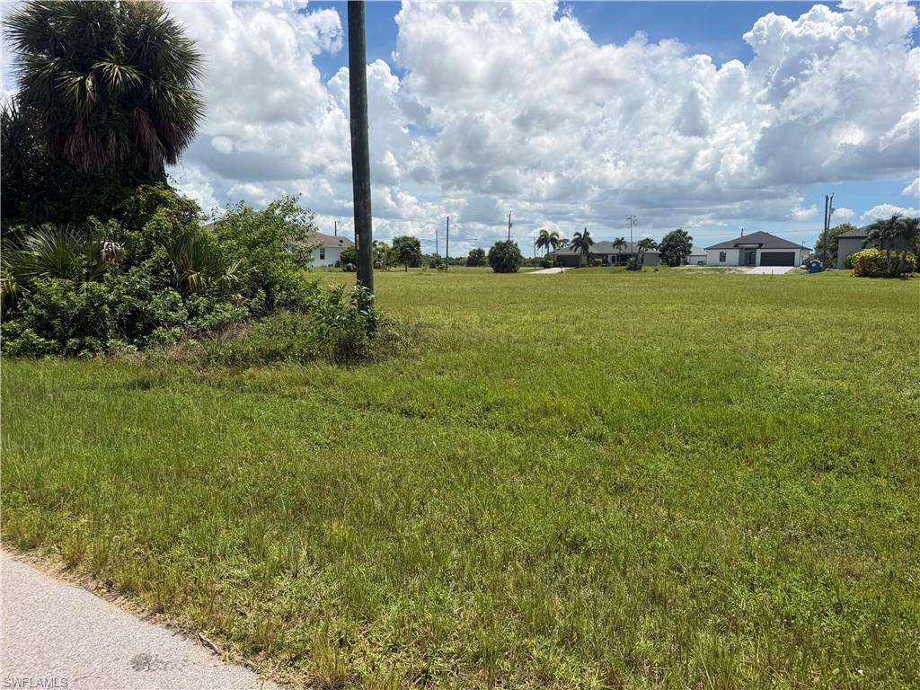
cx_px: 460
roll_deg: +0.4
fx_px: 638
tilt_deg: -7.7
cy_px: 345
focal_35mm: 24
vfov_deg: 56.8
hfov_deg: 71.6
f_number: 1.78
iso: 80
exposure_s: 1/6711
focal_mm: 6.76
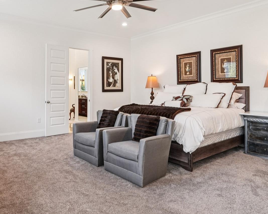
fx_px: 214
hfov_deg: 63.6
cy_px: 91
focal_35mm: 27
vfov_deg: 53.0
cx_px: 108
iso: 400
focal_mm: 10
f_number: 8
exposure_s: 1/10
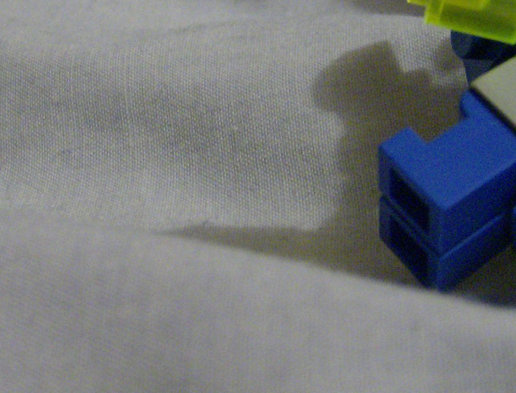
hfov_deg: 18.3
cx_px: 51
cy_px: 18
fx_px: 1573
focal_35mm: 105
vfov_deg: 14.0
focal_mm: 6
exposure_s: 1/13.9
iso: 200
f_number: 2.8
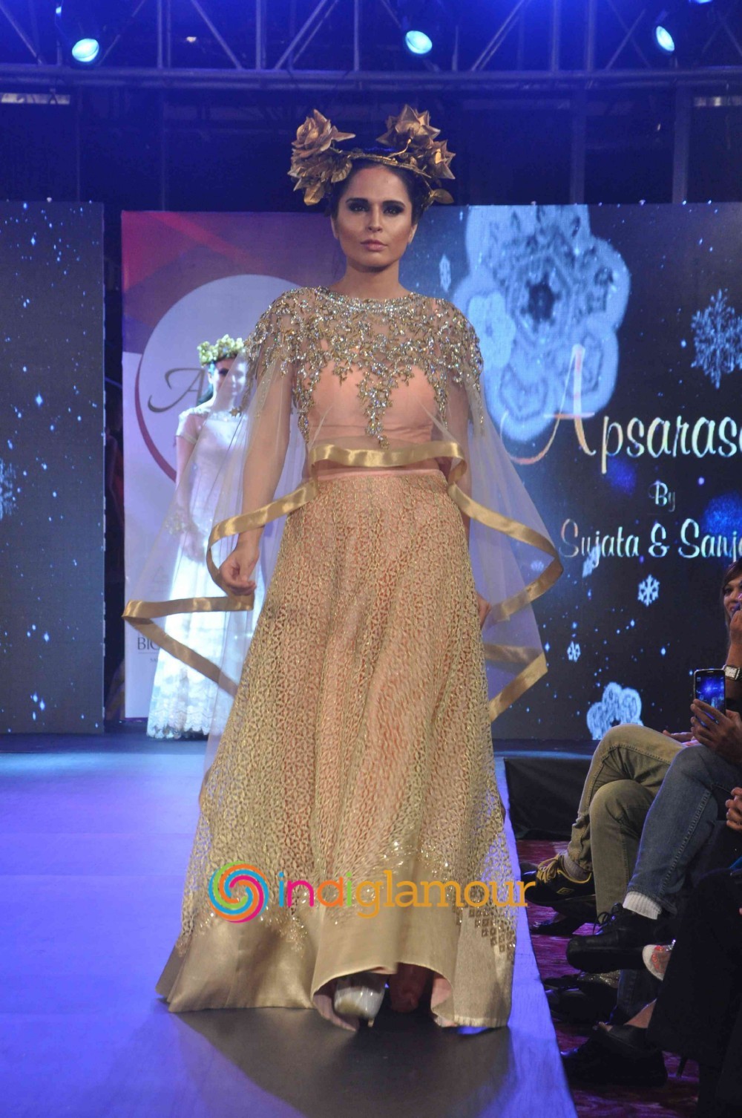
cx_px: 371
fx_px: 3487
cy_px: 559
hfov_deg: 12.1
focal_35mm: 112
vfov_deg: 18.2
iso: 1250
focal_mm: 75
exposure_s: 1/100
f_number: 9
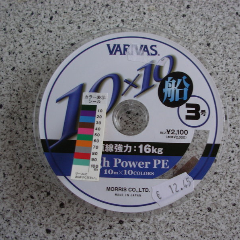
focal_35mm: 45
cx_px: 140
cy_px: 120
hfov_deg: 37.5
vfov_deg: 37.6
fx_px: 353
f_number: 2.9
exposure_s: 1/4
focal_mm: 6.3
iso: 51
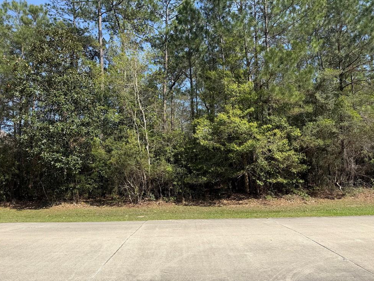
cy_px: 140
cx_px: 184
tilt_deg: +8.7
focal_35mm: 25
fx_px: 270
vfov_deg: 54.9
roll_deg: +2.0
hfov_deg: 69.4
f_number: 1.78
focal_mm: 6.76
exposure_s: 1/3425
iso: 80
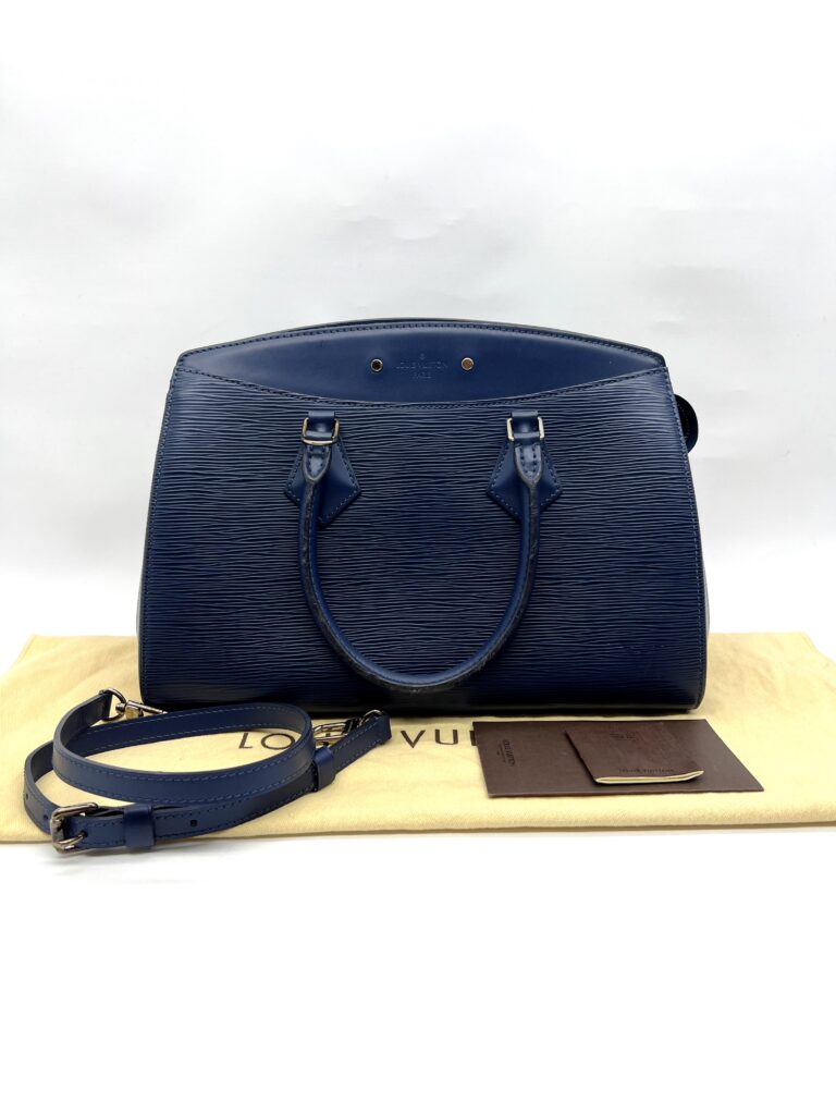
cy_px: 558
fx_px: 837
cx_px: 418
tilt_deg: -17.6
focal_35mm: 26
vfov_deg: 67.3
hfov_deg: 53.1
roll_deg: +0.1
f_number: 1.5
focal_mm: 5.7
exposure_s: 1/201
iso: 40
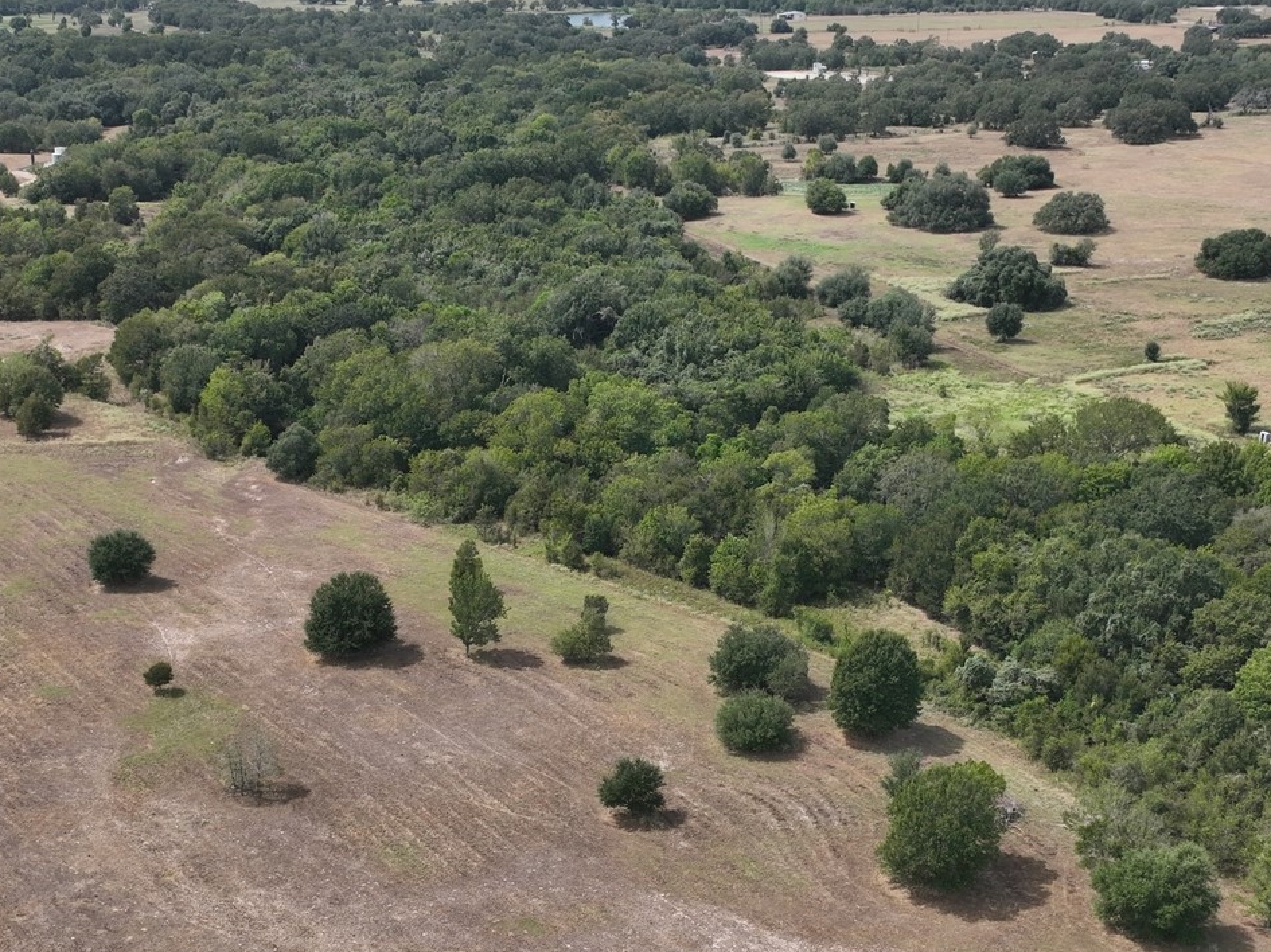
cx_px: 546
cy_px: 748
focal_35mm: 52
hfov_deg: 36.8
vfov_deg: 27.5
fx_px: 1909
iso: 150
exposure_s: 1/2000
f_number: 2.8
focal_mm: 12.29
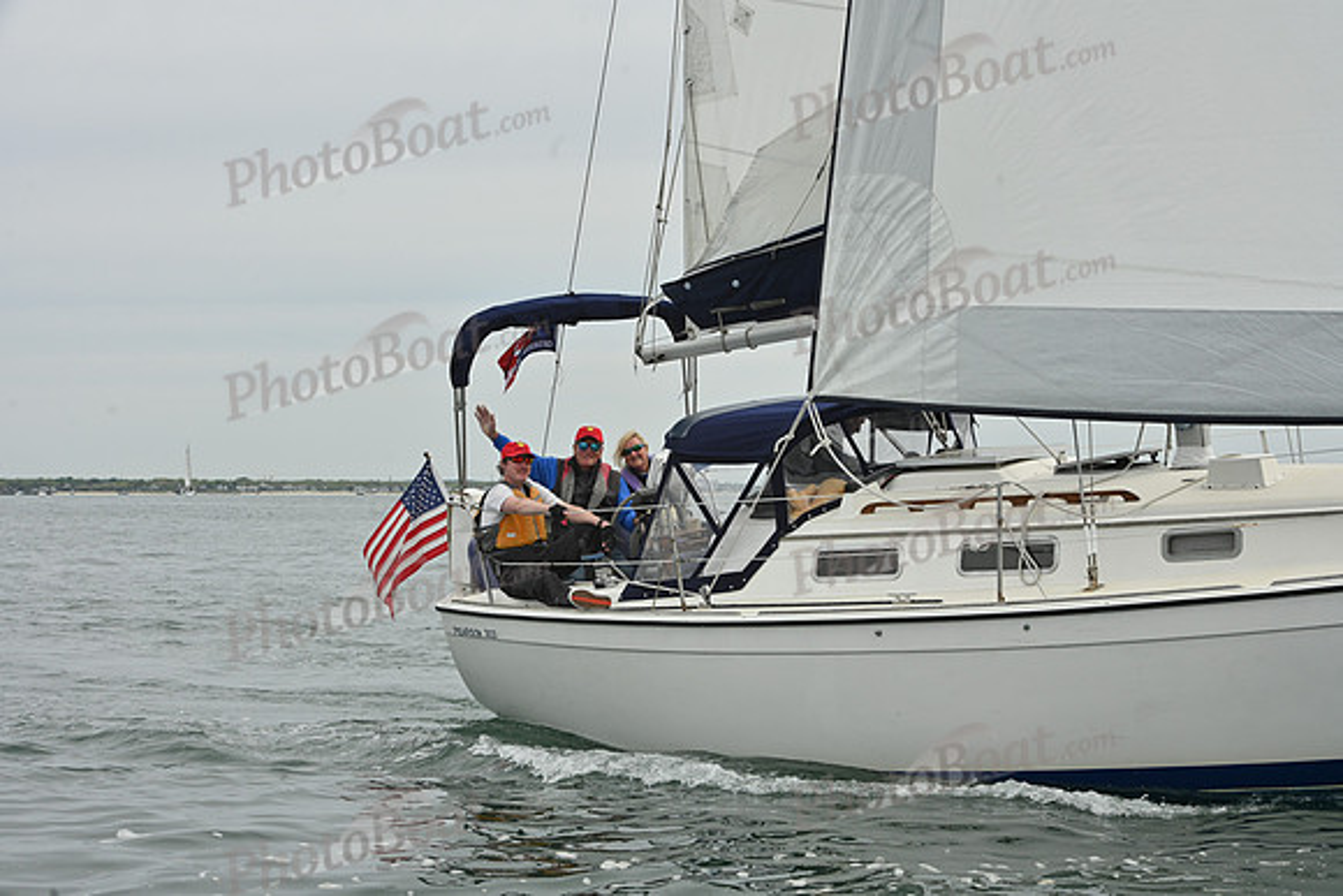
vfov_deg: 19.5
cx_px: 672
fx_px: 2612
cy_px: 448
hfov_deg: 28.8
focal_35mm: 70
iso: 320
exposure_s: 1/800
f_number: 10
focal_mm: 70
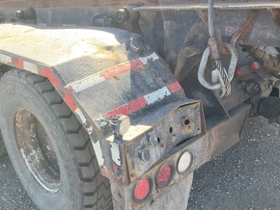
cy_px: 95
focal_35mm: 40
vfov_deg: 36.0
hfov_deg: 45.9
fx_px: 324
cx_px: 90
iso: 25
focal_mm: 3
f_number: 1.8
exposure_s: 1/358
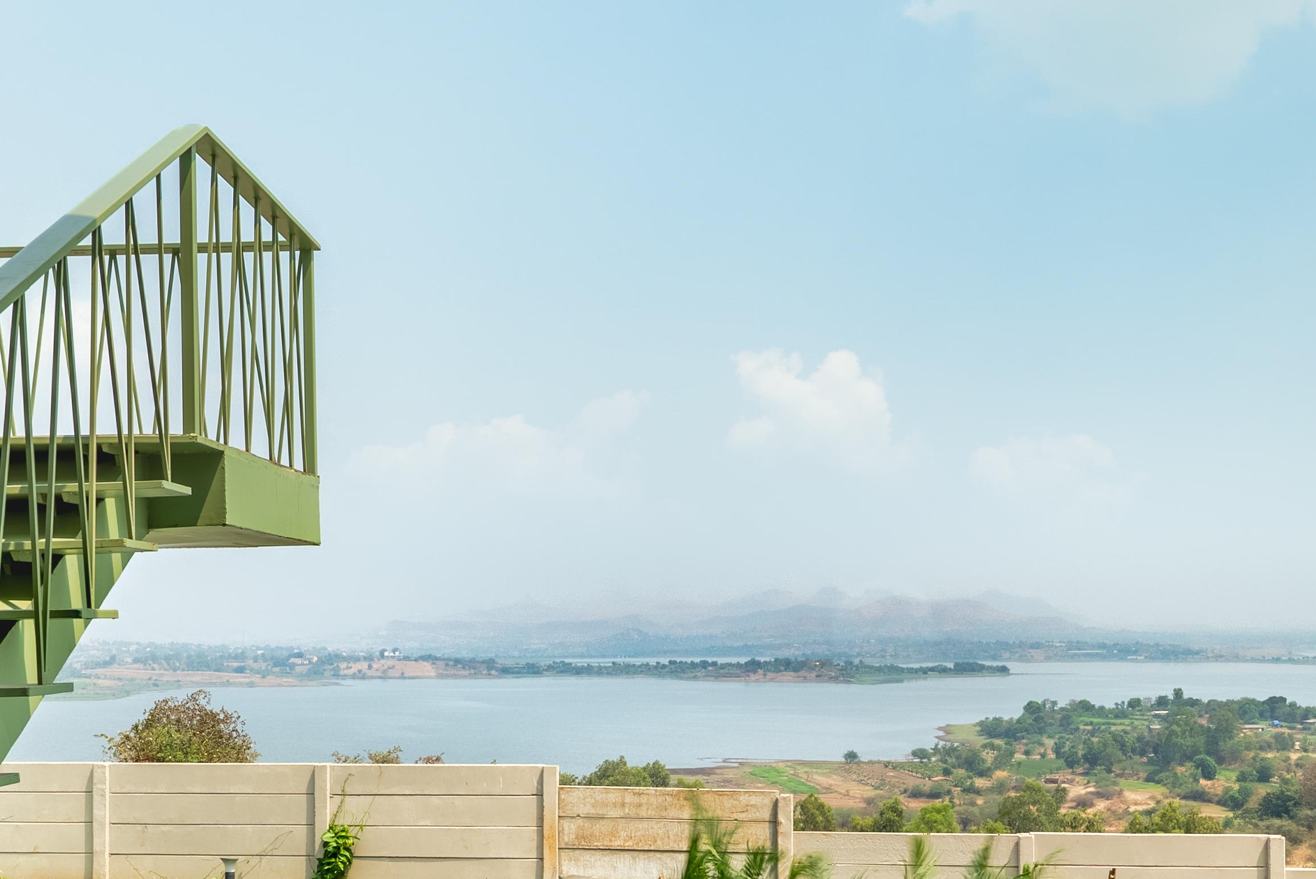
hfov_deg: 48.4
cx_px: 646
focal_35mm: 40
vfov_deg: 32.8
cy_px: 661
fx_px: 1463
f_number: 11
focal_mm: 22
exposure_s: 1/50
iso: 160
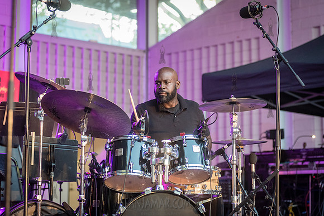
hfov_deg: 22.9
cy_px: 108
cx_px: 165
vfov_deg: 15.4
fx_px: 798
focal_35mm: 89
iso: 4000
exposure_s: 1/320
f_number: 3.5
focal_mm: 86
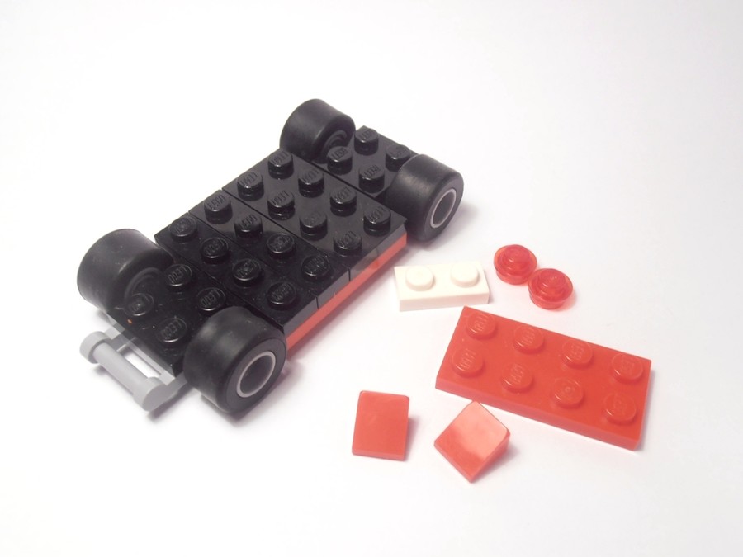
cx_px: 372
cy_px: 278
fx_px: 794
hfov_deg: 50.1
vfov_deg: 38.7
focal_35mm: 37
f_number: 3.9
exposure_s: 1/40
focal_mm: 6.61
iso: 80
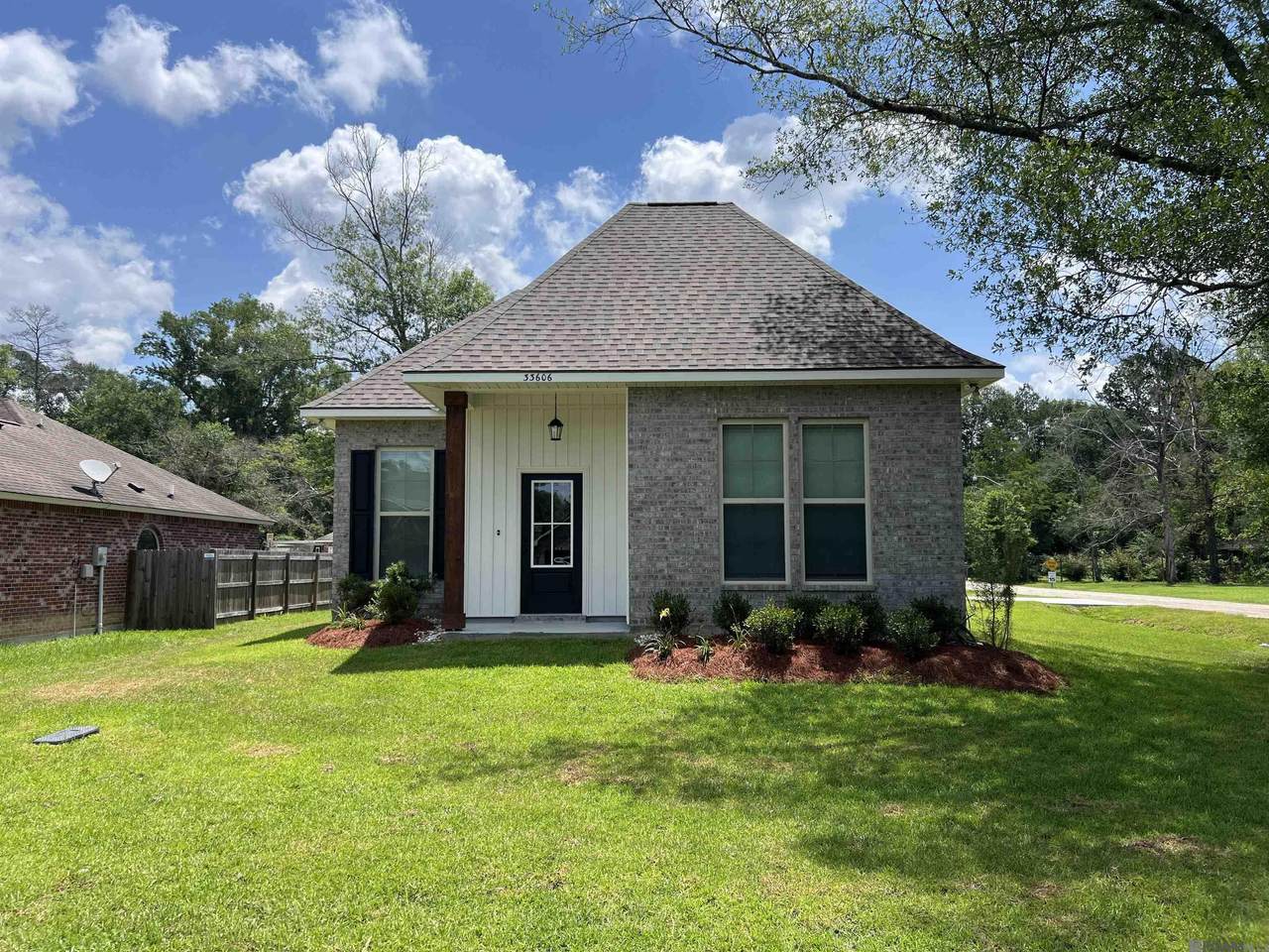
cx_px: 634
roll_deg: +0.8
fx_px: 953
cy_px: 476
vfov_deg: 53.1
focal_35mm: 26
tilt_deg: +4.7
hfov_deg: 67.3
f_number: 1.5
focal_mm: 5.7
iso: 50
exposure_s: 1/3704
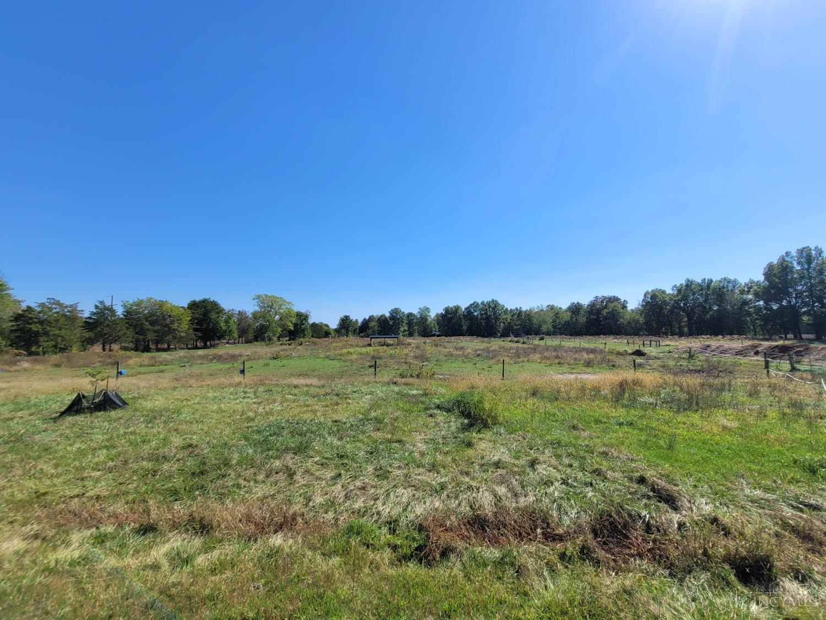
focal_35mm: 13
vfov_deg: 89.9
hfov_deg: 106.2
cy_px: 310
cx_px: 413
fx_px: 310
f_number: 2.2
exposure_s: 1/1920
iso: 50
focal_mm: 2.2
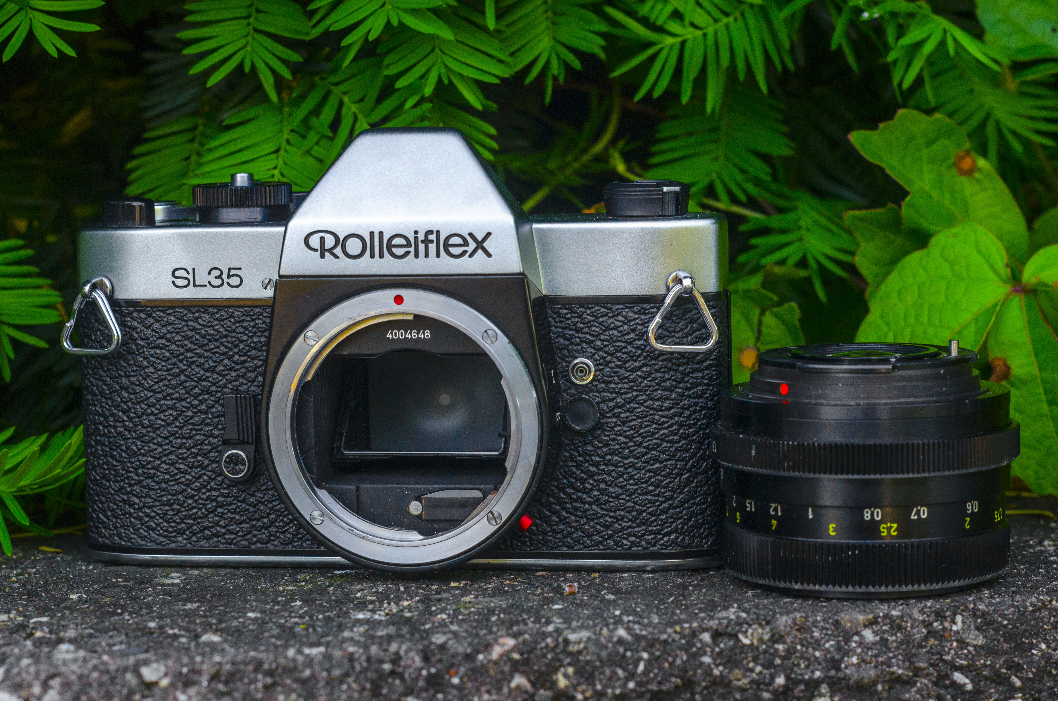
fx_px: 1540
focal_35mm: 52
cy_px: 350
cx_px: 529
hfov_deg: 37.9
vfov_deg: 25.6
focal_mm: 35
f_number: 3.5
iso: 1000
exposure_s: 1/200
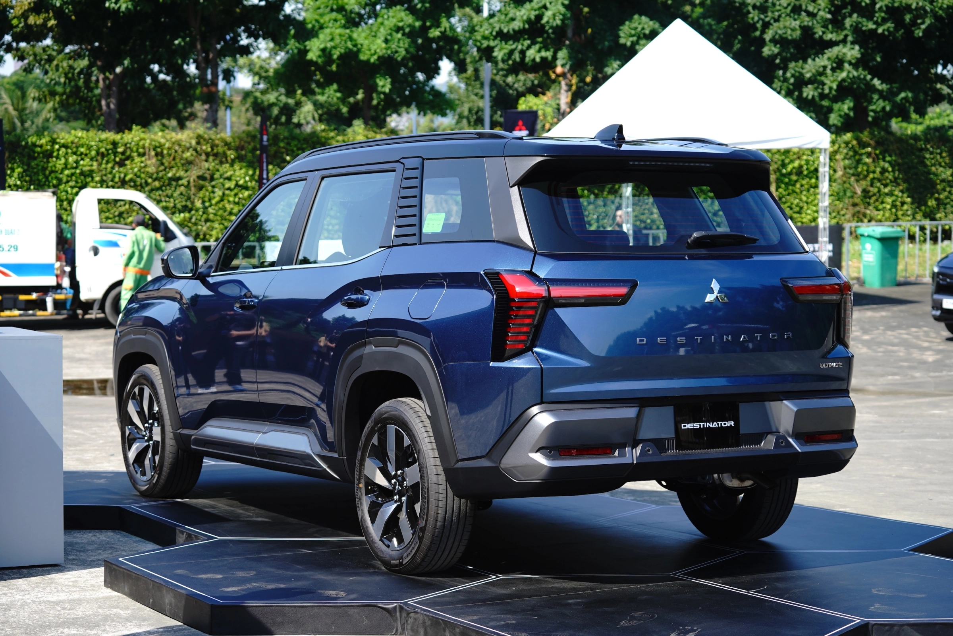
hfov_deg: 27.3
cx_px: 476
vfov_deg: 18.4
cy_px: 318
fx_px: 1959
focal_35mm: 74
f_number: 4.5
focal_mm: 74
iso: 200
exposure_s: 1/500
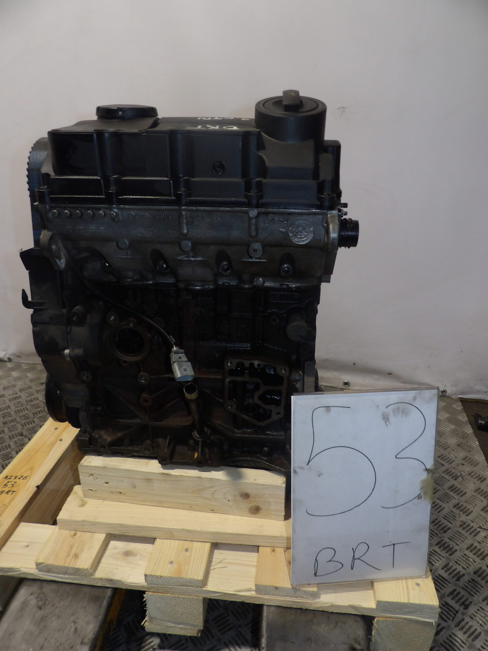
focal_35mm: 24
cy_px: 326
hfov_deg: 56.8
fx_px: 451
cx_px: 244
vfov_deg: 71.6
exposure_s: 1/60
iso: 200
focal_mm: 4.3
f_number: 3.2
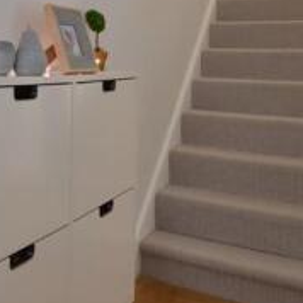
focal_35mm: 47
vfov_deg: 34.6
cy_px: 47
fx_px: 465
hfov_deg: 32.7
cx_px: -9
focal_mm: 10
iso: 400
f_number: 11
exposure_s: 1/4
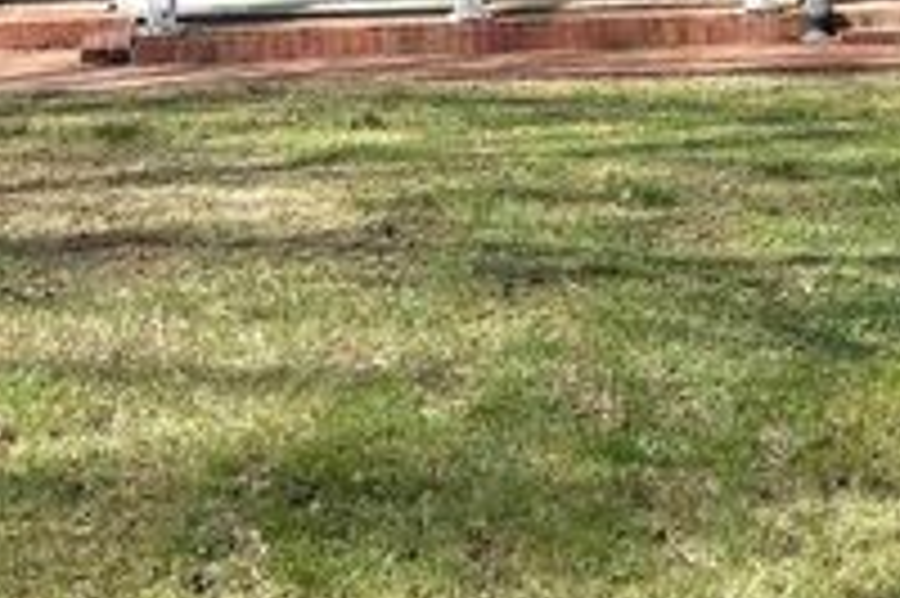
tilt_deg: +2.5
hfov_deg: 25.2
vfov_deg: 15.6
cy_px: -306
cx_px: 644
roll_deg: -1.5
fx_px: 1998
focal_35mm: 80
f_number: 1.78
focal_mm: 6.76
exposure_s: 1/4405
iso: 80
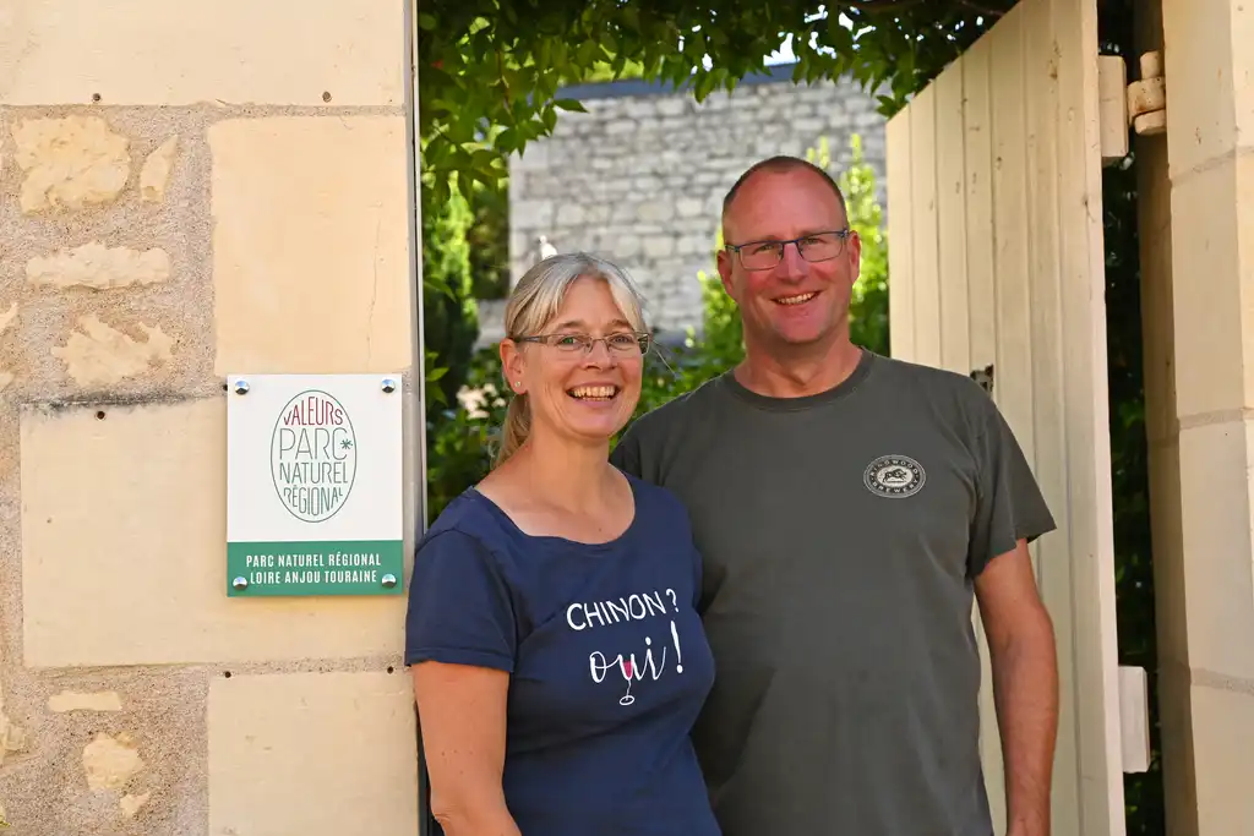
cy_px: 418
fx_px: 1916
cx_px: 627
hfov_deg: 36.2
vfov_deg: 24.6
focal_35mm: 55
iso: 500
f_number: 5
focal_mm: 55
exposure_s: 1/800
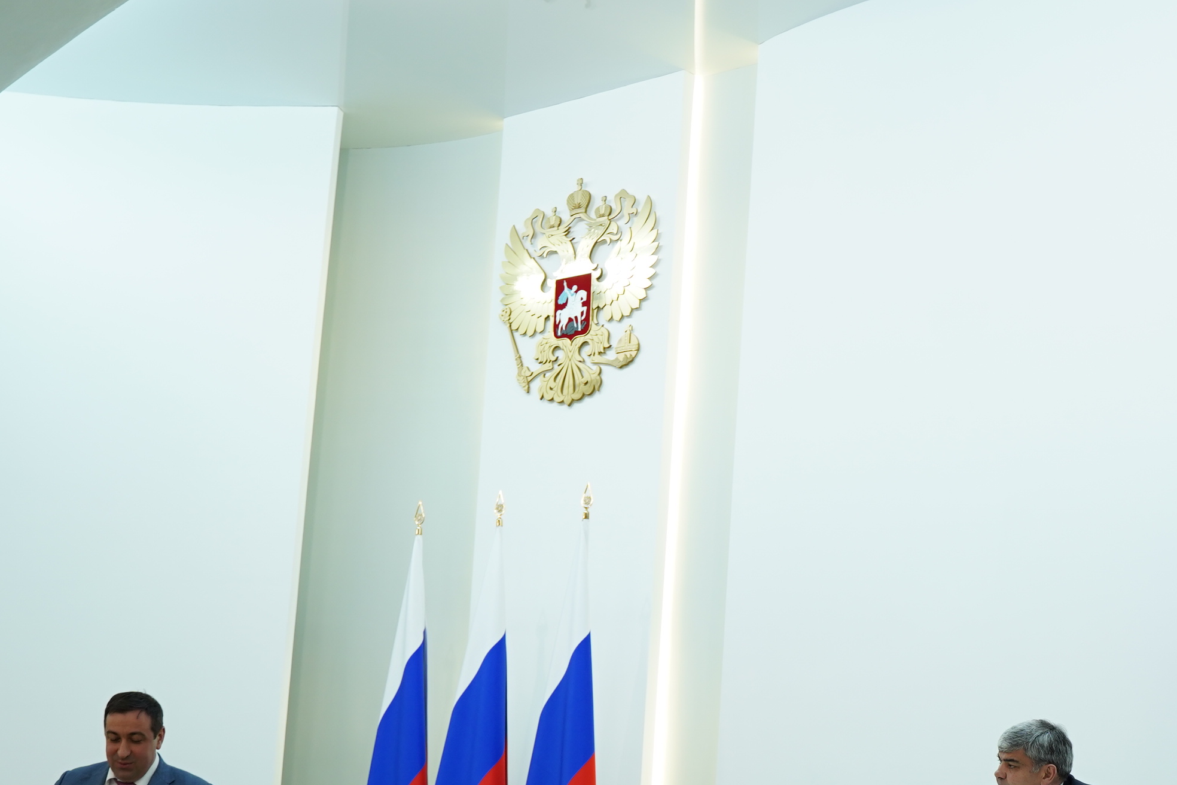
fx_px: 1896
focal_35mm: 58
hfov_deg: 34.1
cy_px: 719
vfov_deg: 22.8
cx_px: 809
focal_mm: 29
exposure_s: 1/125
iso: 400
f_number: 3.5
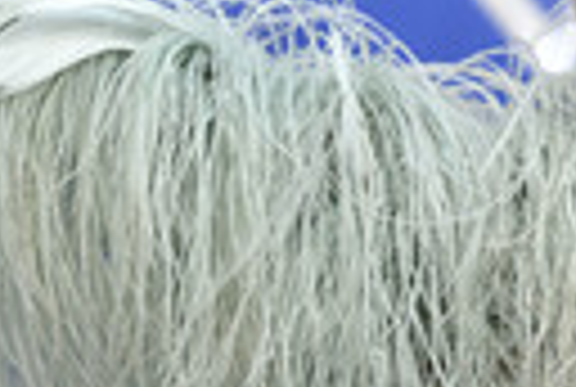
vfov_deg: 2.1
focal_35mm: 666
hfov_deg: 3.1
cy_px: -9
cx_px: 698
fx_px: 10681
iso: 400
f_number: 3.5
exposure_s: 1/400
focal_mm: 190
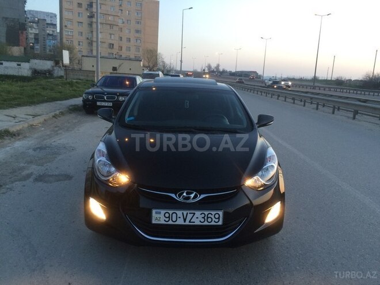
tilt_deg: -12.1
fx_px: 318
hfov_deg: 61.7
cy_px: 142
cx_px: 190
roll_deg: -2.3
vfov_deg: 48.2
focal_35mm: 29
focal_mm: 4.15
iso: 100
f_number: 2.2
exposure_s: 1/33
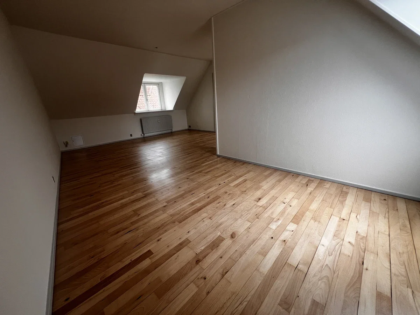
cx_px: 210
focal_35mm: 13
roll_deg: +2.6
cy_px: 158
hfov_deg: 106.2
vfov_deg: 89.9
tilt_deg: -18.1
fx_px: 158
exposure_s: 1/99
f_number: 1.8
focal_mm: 1.57
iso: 32
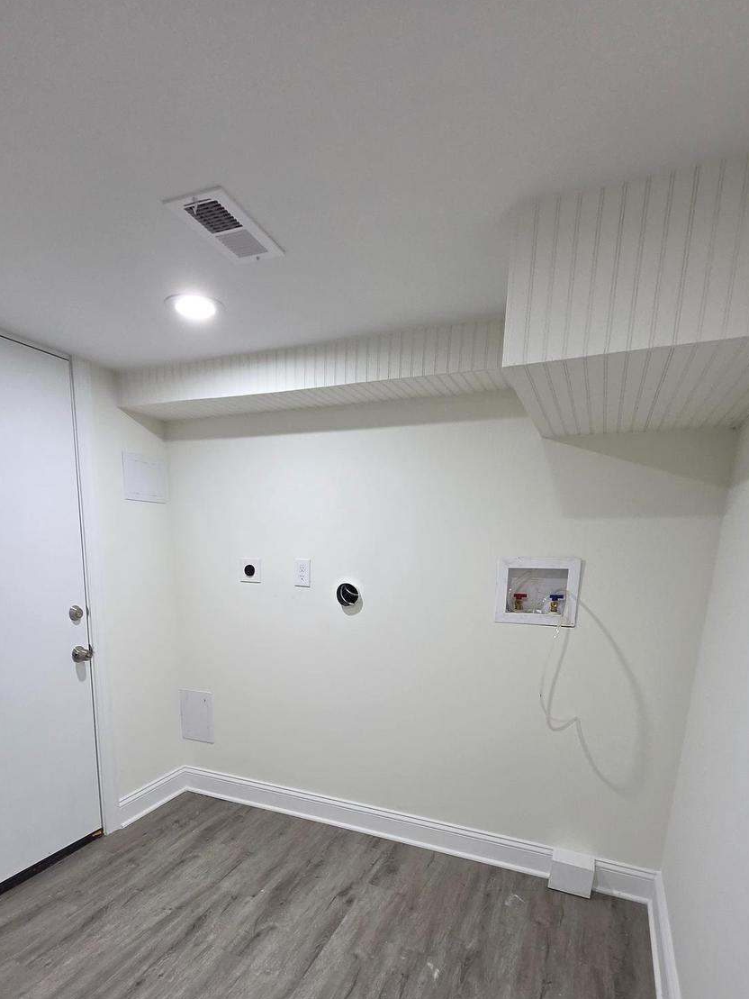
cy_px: 671
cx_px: 315
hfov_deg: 71.1
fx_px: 519
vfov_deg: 84.5
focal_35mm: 18
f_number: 2.2
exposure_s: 1/120
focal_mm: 2.2
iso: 250
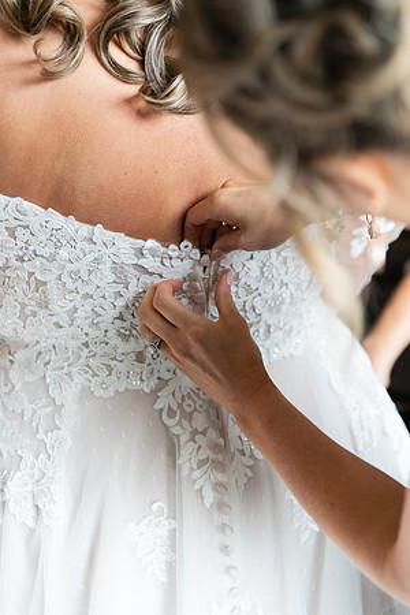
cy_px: 308
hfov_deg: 19.5
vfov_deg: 28.8
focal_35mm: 70
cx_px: 205
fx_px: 1196
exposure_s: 1/320
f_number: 2.8
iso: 2000
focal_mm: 70
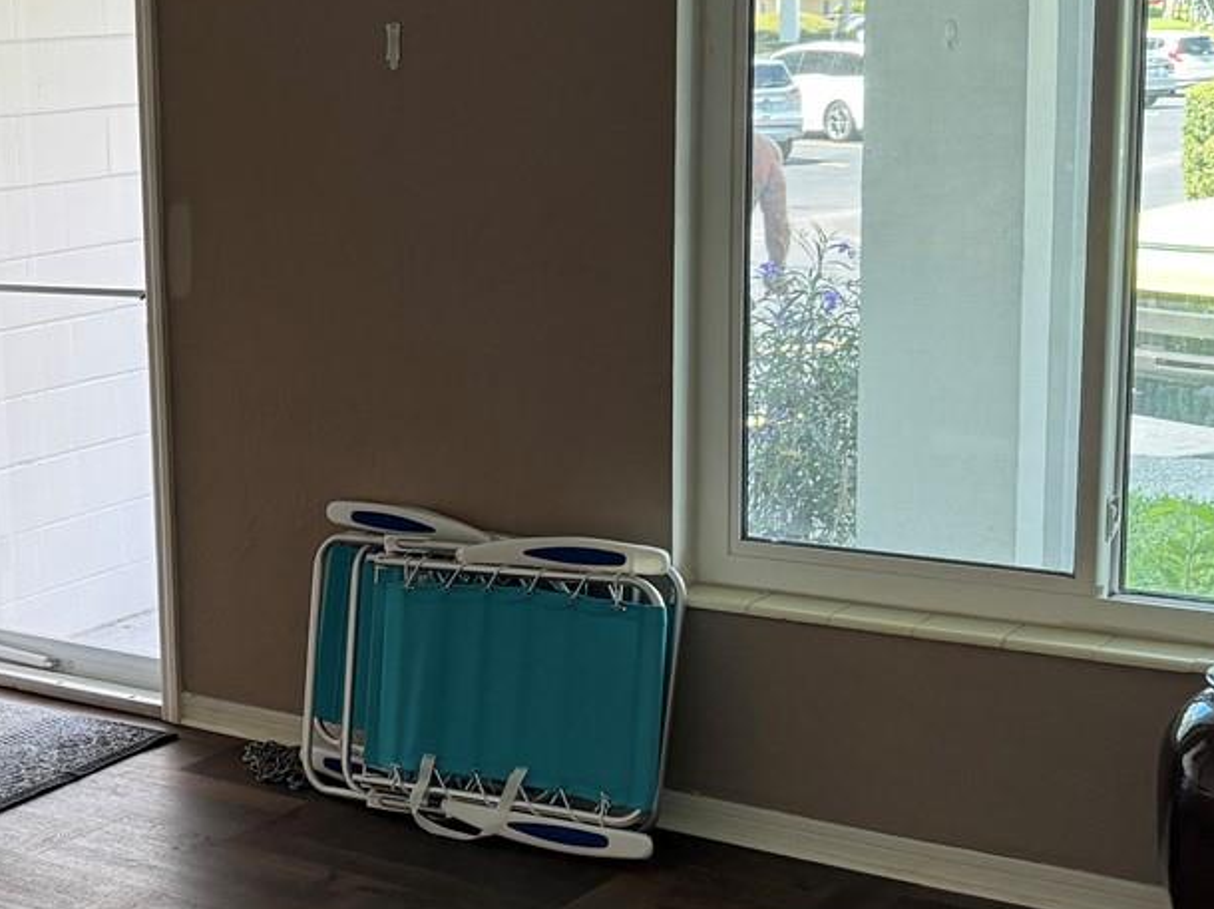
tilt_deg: -10.8
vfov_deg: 23.3
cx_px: -10
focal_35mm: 63
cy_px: 467
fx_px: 2209
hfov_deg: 28.7
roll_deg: +2.8
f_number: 1.78
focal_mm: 6.76
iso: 160
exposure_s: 1/121
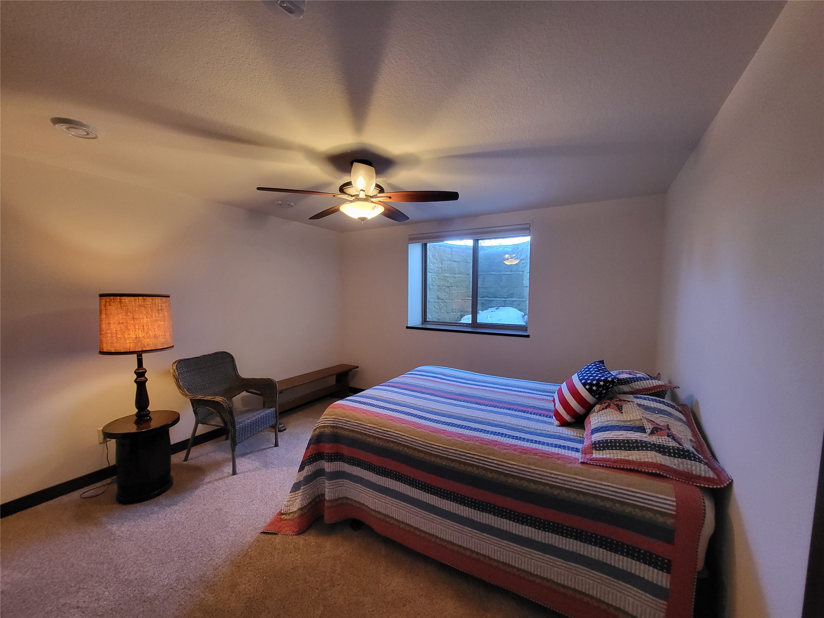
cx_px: 412
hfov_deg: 106.2
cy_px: 309
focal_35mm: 13
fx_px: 309
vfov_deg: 89.9
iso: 320
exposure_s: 1/40
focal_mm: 1.74
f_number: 2.2
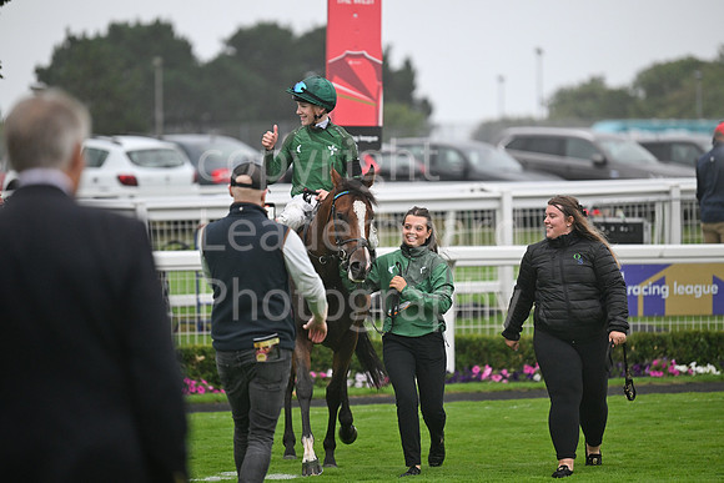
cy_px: 242
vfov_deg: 6.9
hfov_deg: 10.3
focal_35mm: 200
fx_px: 4023
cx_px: 362
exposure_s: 1/1600
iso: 1250
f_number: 2.8
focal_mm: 200
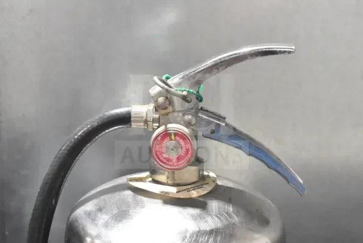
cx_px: 182
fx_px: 635
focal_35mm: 63
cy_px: 122
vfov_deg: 21.6
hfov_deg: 31.9
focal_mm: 42
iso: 6400
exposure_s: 1/200
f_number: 7.1
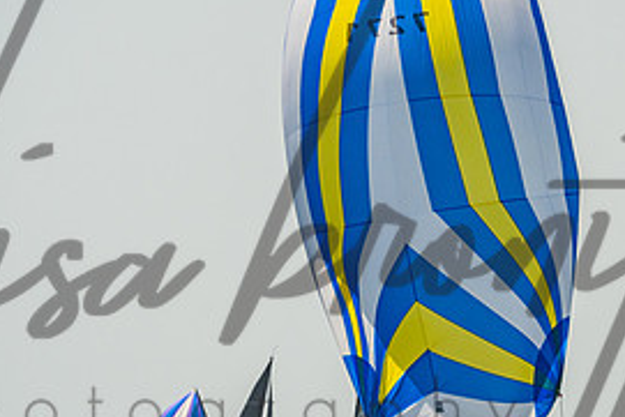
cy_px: 305
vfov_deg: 2.7
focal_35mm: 507
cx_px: 476
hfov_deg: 4.1
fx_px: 8806
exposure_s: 1/1600
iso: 320
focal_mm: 200
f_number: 6.3
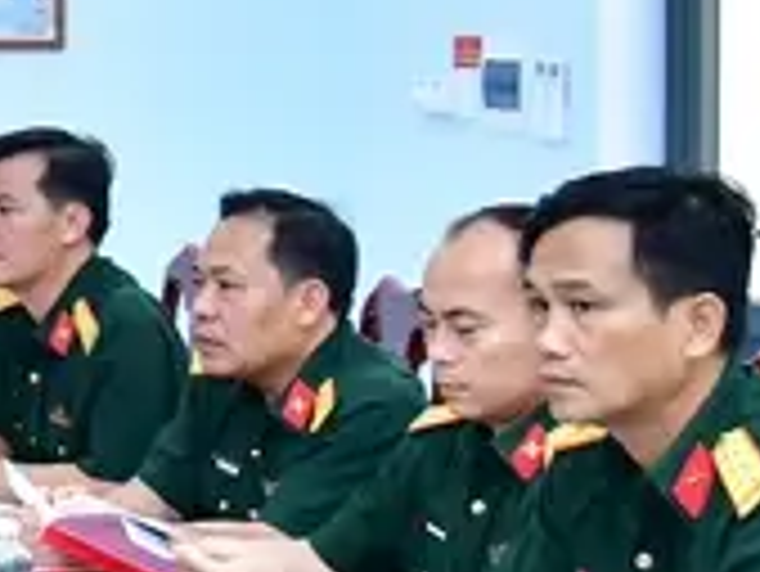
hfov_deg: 13.3
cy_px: -7
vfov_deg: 11.9
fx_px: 2702
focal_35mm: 123
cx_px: -870
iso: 1000
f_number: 4
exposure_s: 1/125
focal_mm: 18
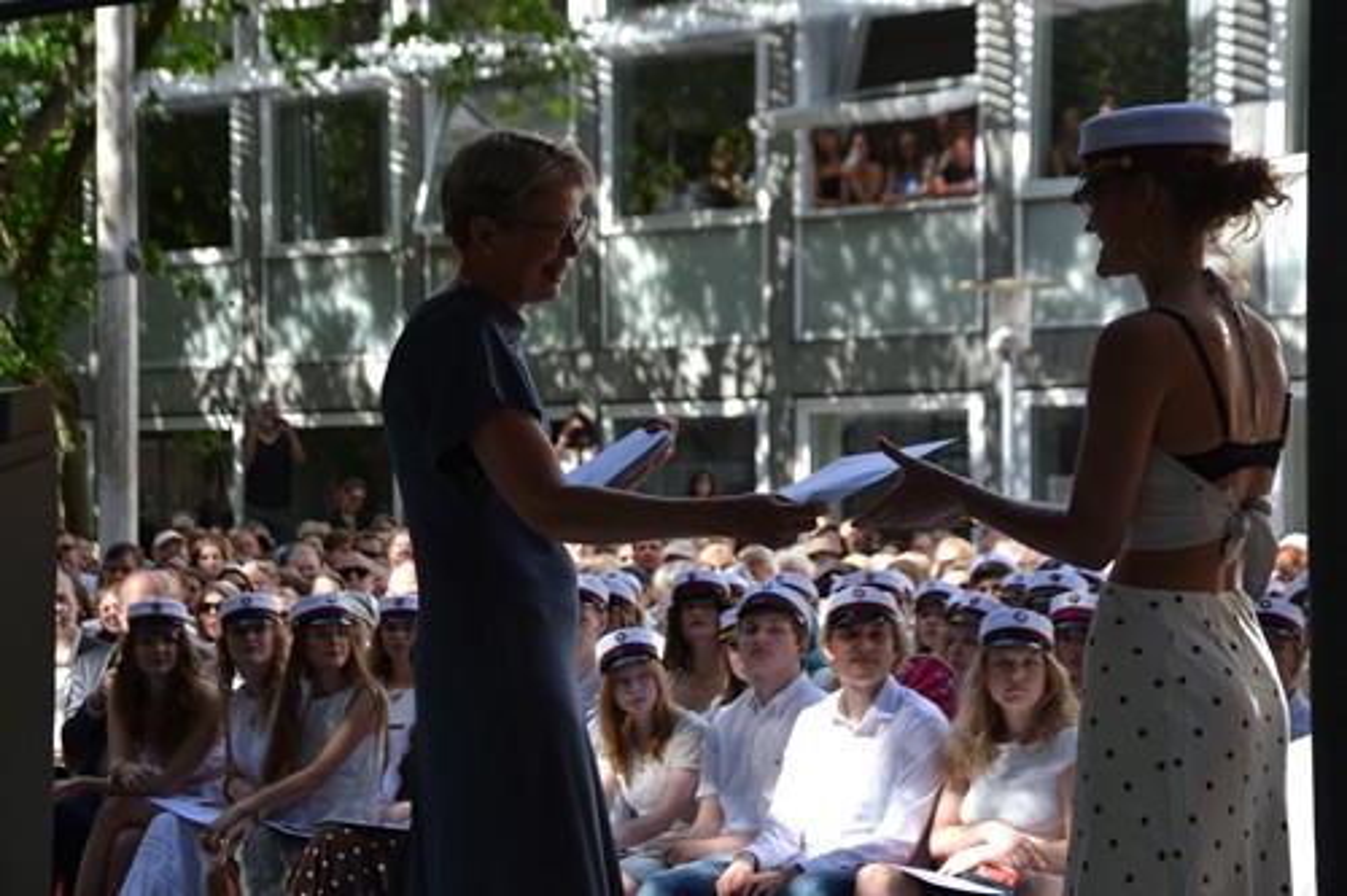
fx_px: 3478
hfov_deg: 21.9
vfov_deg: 14.7
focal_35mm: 93
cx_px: 674
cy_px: 448
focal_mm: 62
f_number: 5.6
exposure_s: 1/500
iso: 400
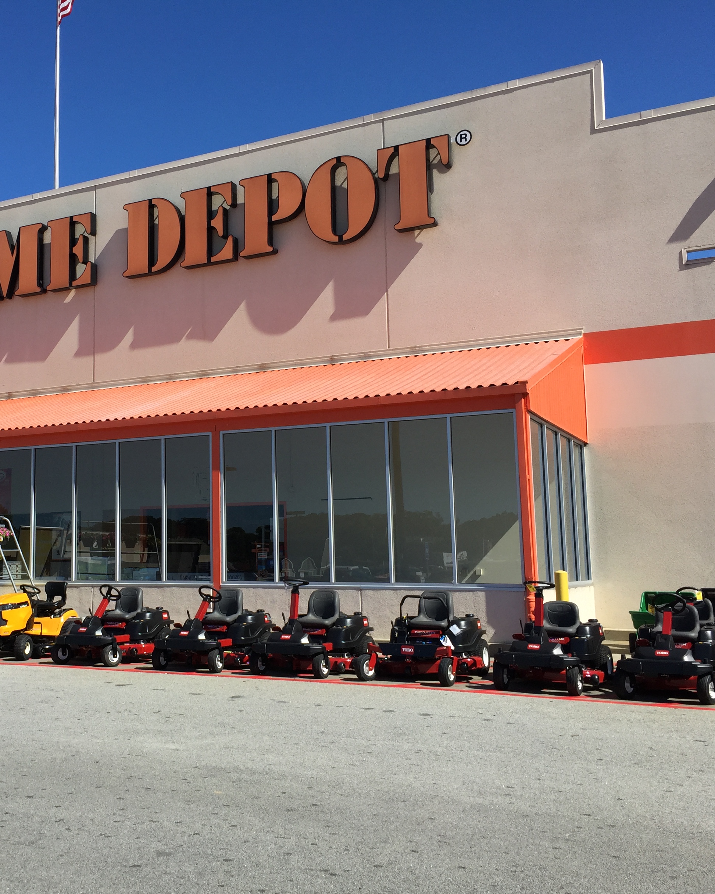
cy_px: 449
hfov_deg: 38.3
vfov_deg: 47.9
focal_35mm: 38
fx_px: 1005
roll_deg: -0.8
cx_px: 189
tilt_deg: +6.8
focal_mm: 4.15
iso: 32
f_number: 2.2
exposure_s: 1/1980
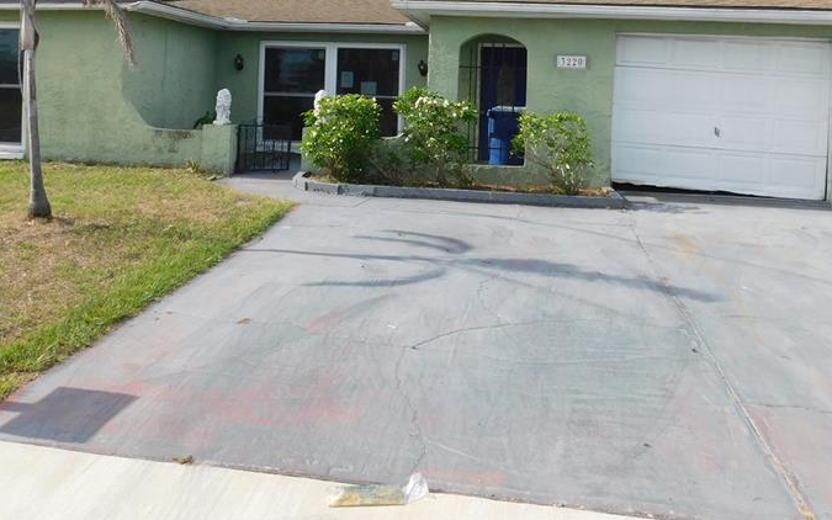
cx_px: 389
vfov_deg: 33.1
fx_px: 839
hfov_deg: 52.7
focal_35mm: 37
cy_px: 80
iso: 125
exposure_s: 1/1250
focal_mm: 4
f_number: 3
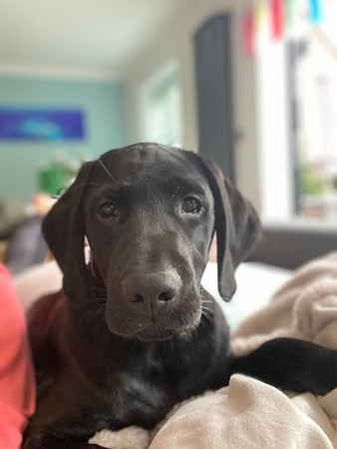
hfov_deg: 46.8
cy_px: 224
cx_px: 168
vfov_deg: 59.9
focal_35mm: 30
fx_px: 389
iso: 800
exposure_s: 1/28
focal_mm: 2.71
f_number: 2.2
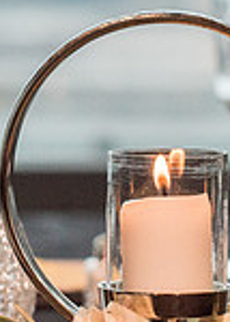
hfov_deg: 5.6
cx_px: 94
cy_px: 89
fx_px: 2343
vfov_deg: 7.9
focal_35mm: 256
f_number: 1.4
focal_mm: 50
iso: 800
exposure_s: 1/3200
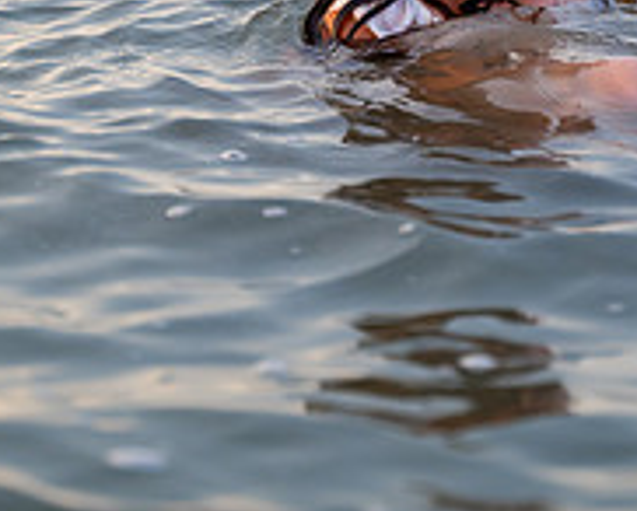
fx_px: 3284
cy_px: -82
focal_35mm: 174
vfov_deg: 8.8
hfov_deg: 11.1
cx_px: 411
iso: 640
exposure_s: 1/250
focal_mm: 56
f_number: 2.8
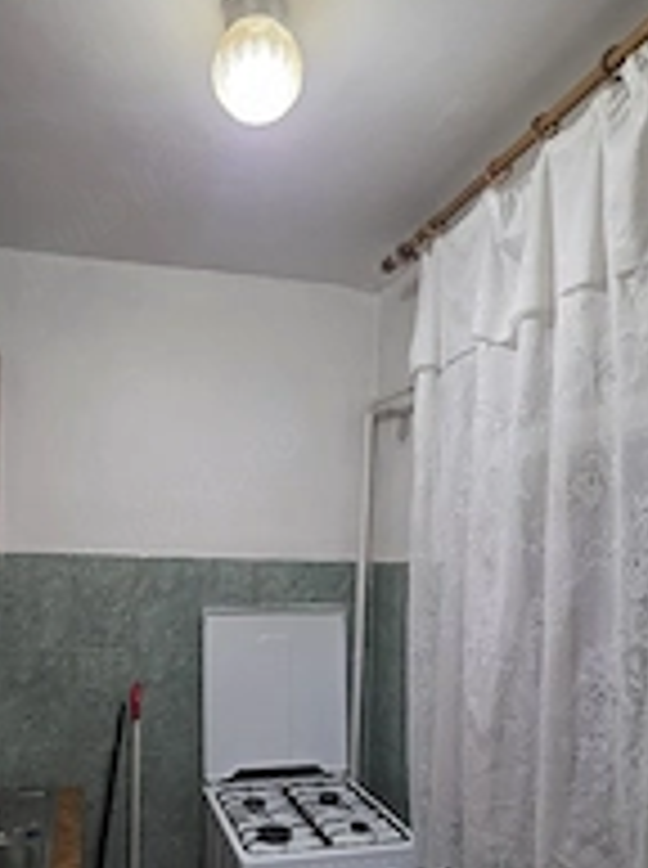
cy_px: 580
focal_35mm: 27
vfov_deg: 63.7
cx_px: 248
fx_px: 676
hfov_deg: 50.7
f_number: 1.9
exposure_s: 1/50.3
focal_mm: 2.2
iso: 800
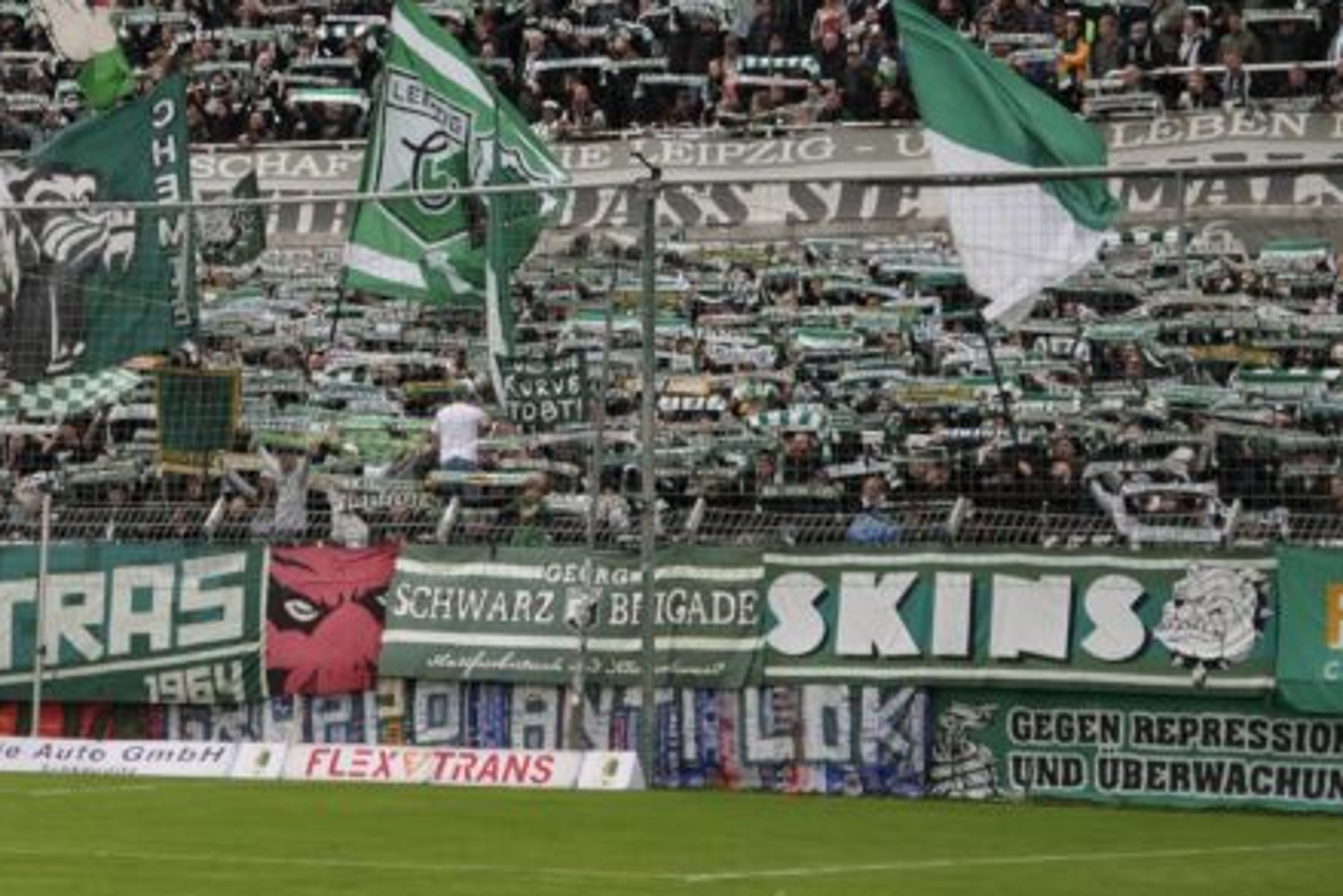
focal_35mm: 161
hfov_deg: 12.6
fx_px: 6008
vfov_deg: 8.5
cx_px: 15
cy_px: 197
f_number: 4.5
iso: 640
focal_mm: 46
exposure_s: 1/160
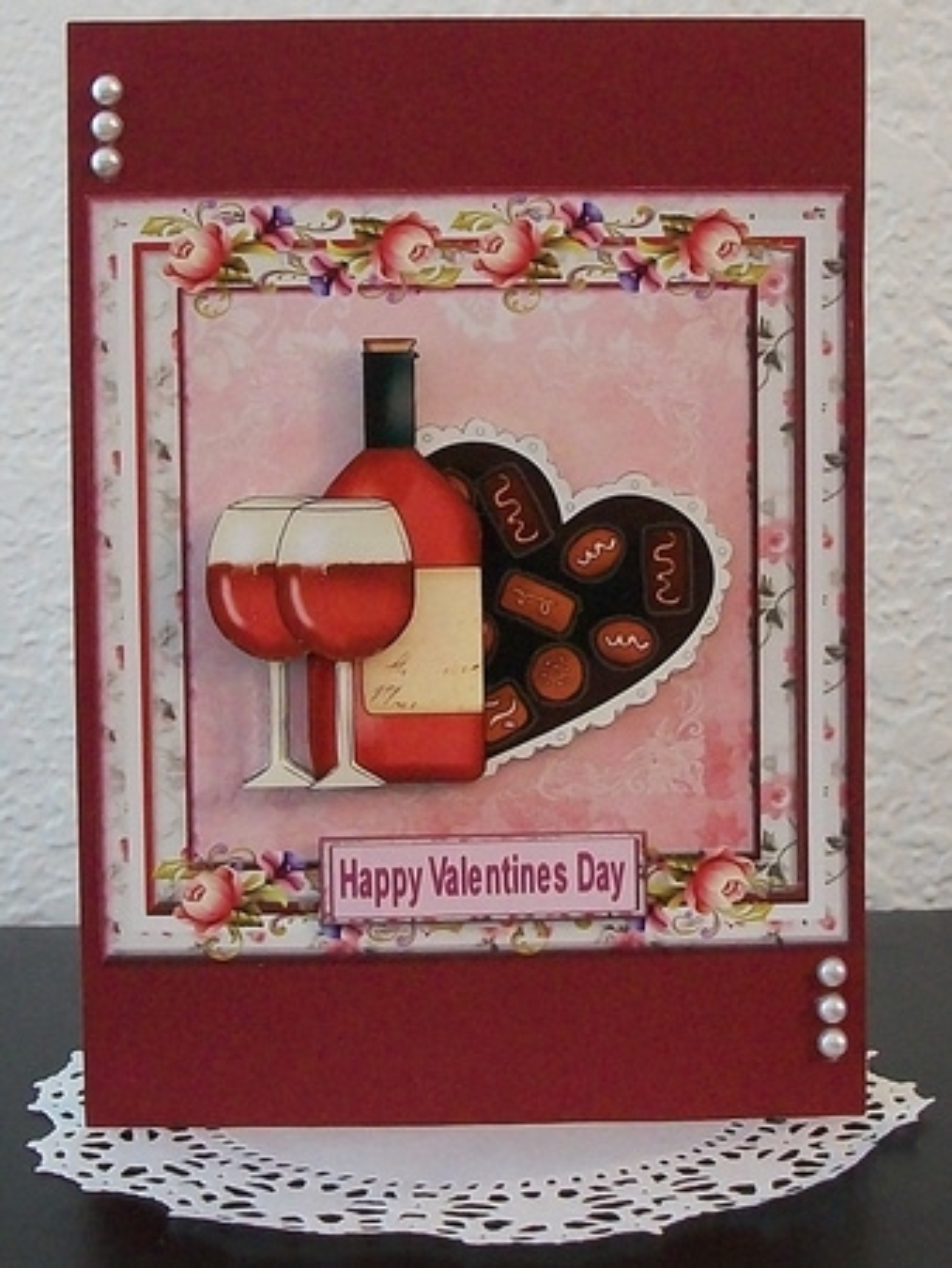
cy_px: 634
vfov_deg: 56.8
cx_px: 476
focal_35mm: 32
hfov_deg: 44.2
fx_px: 1172
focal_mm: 5.7
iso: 208
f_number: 2.9
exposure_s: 1/8
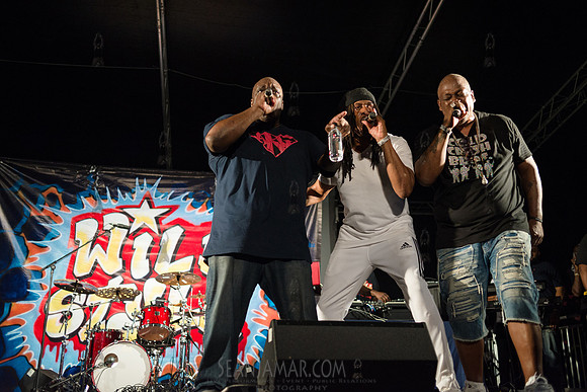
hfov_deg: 54.4
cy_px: 196
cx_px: 294
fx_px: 571
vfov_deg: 37.9
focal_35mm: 35
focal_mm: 35
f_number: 2.8
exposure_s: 1/1000
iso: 1250
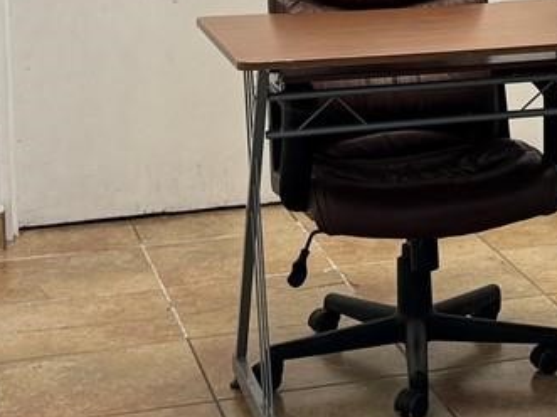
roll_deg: +1.2
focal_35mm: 116
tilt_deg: -5.7
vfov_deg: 12.5
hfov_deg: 16.4
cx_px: 636
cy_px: -64
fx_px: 1866
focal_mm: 6.76
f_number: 1.78
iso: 100
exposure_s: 1/120
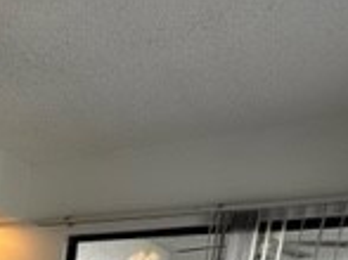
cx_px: -170
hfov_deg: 24.7
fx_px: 613
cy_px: 482
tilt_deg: -14.3
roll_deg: -1.9
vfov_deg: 18.3
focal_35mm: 61
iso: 40
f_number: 2.2
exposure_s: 1/123
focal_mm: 2.22
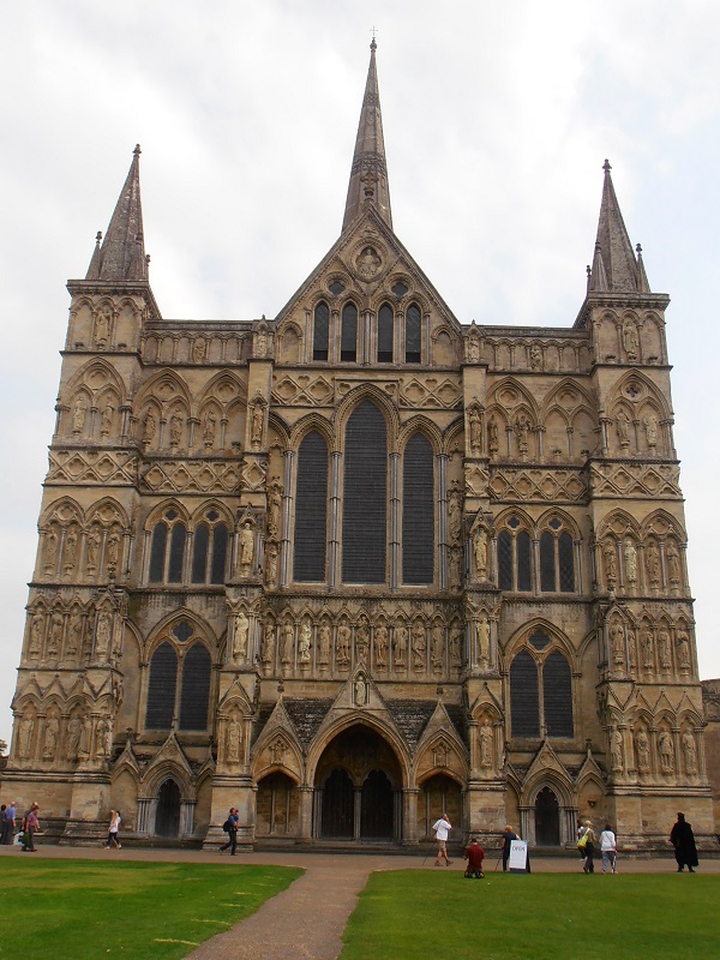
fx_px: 1026
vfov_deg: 50.1
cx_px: 360
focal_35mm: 37
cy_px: 480
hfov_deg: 38.7
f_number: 9.9
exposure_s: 1/100
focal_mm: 6.61
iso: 80
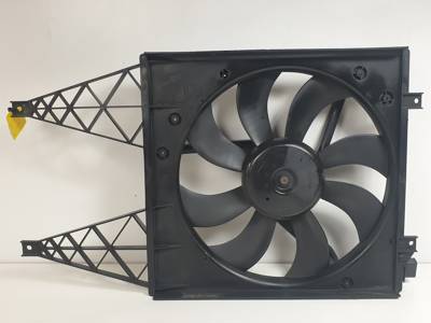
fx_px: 324
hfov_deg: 67.3
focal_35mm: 26
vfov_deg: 53.1
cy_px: 162
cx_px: 216
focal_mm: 4.3
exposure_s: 1/100
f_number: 2.4
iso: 80
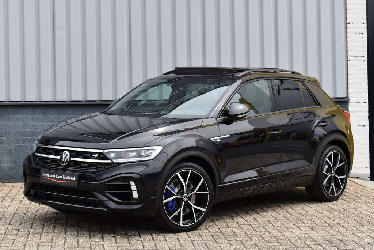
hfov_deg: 26.0
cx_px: 187
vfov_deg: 17.5
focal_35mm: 78
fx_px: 811
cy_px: 125
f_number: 8
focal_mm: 52
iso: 200
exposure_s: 1/250
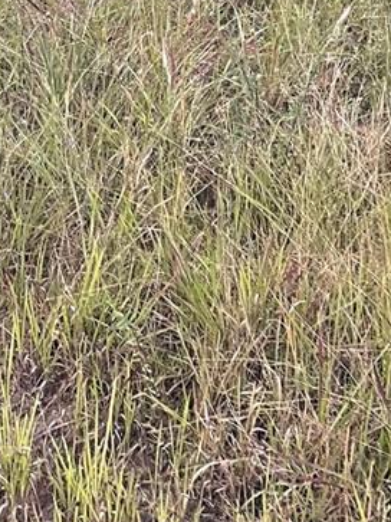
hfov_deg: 16.3
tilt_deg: -4.5
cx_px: 489
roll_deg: -1.3
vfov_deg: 19.1
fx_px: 1296
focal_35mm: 86
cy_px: -326
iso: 250
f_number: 1.6
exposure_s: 1/60
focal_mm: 5.1
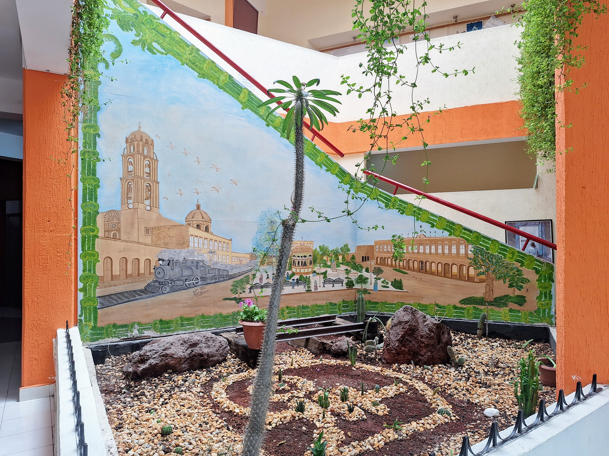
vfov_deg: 58.9
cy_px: 228
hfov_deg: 73.9
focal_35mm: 23
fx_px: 405
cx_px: 304
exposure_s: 1/120
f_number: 1.8
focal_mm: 5.54
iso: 40
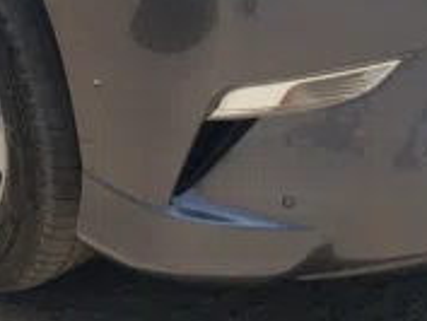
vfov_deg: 14.5
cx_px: 152
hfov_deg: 20.8
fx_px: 1160
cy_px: -181
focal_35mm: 94
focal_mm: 4.3
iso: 50
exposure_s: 1/709
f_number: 2.4
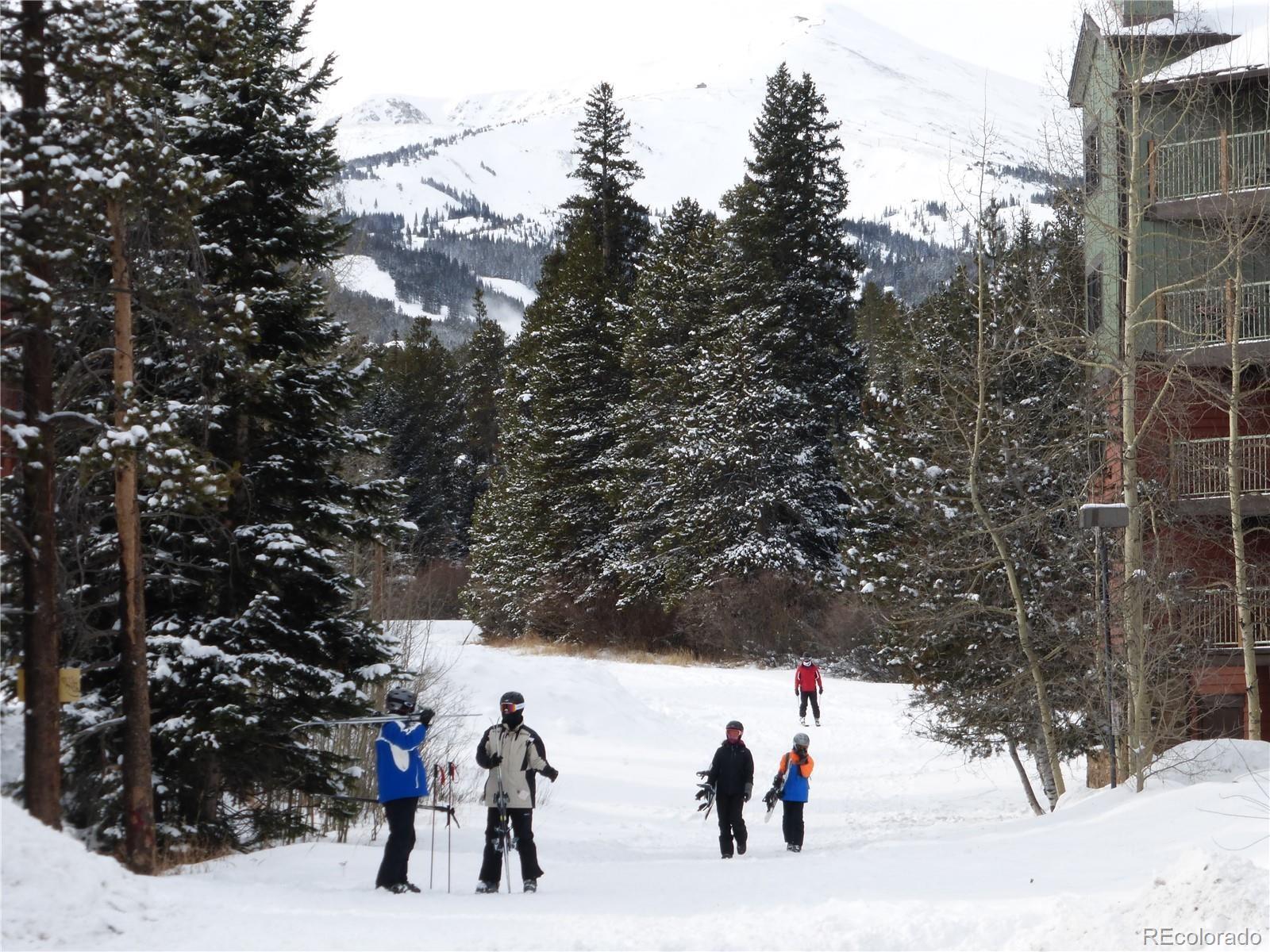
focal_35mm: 97
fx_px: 3559
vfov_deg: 15.2
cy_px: 476
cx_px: 635
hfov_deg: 20.2
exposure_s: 1/400
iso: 100
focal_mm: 16.1
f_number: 5.2
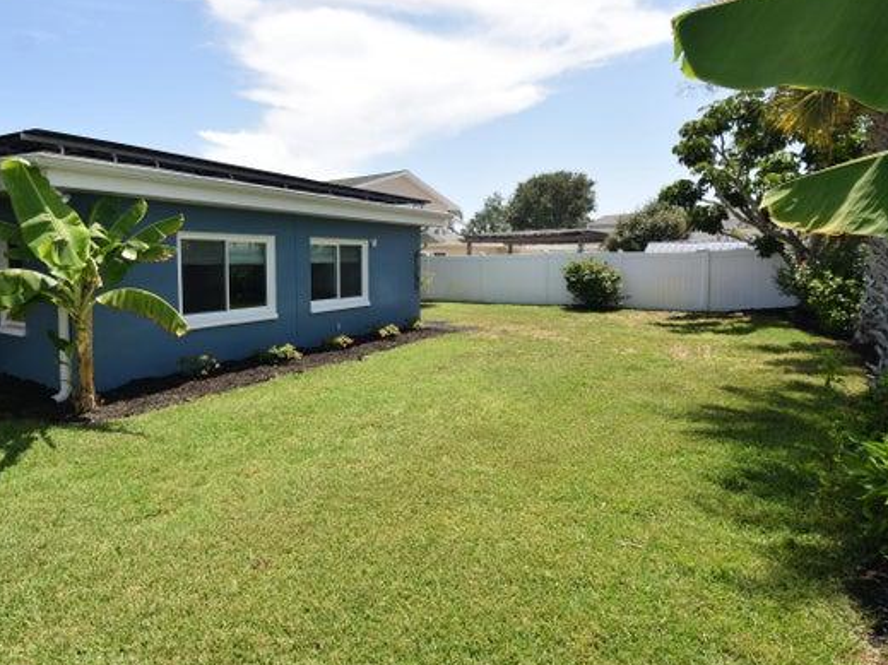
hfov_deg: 81.3
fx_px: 513
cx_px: 382
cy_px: 304
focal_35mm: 20
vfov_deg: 65.8
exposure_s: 1/200
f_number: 8
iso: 100
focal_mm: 10
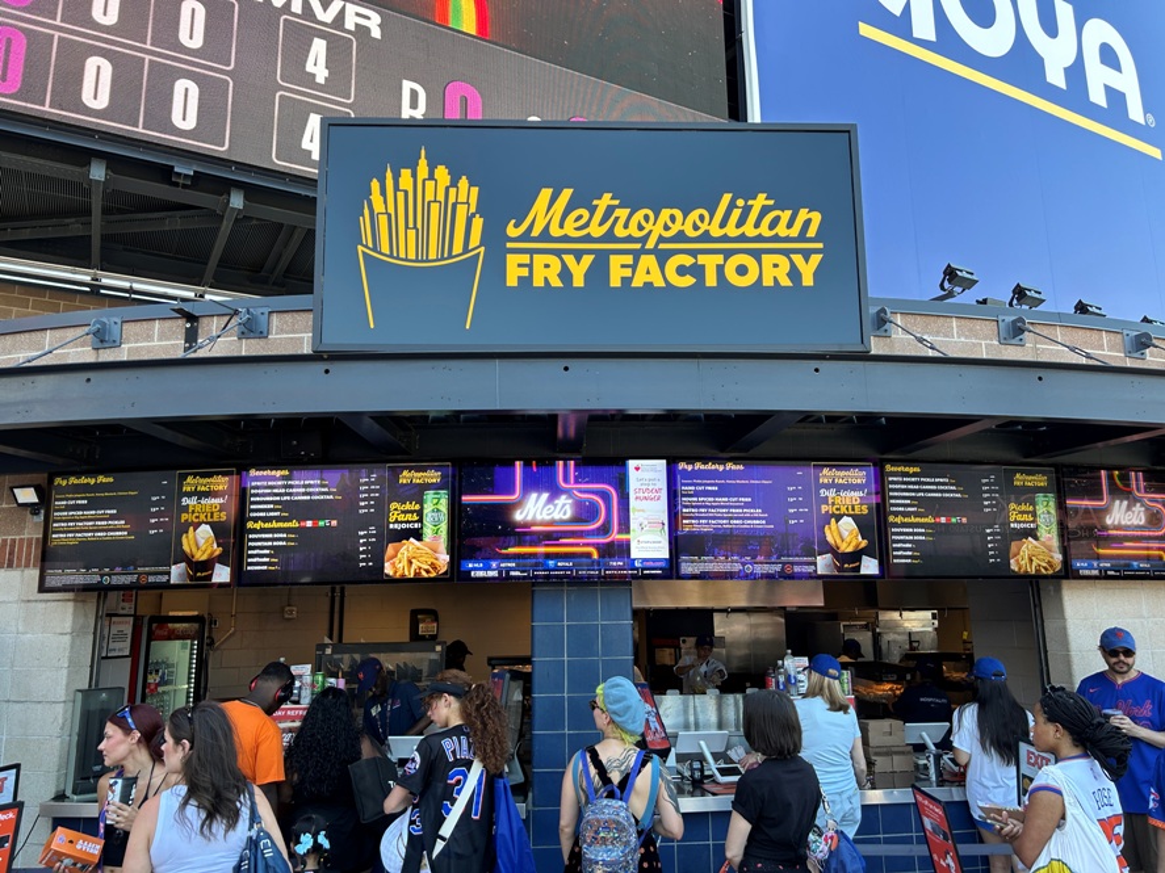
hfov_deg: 67.3
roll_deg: -0.6
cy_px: 436
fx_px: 875
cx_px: 582
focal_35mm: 26
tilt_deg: +10.7
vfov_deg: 53.1
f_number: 1.5
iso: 50
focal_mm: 5.7
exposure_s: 1/294
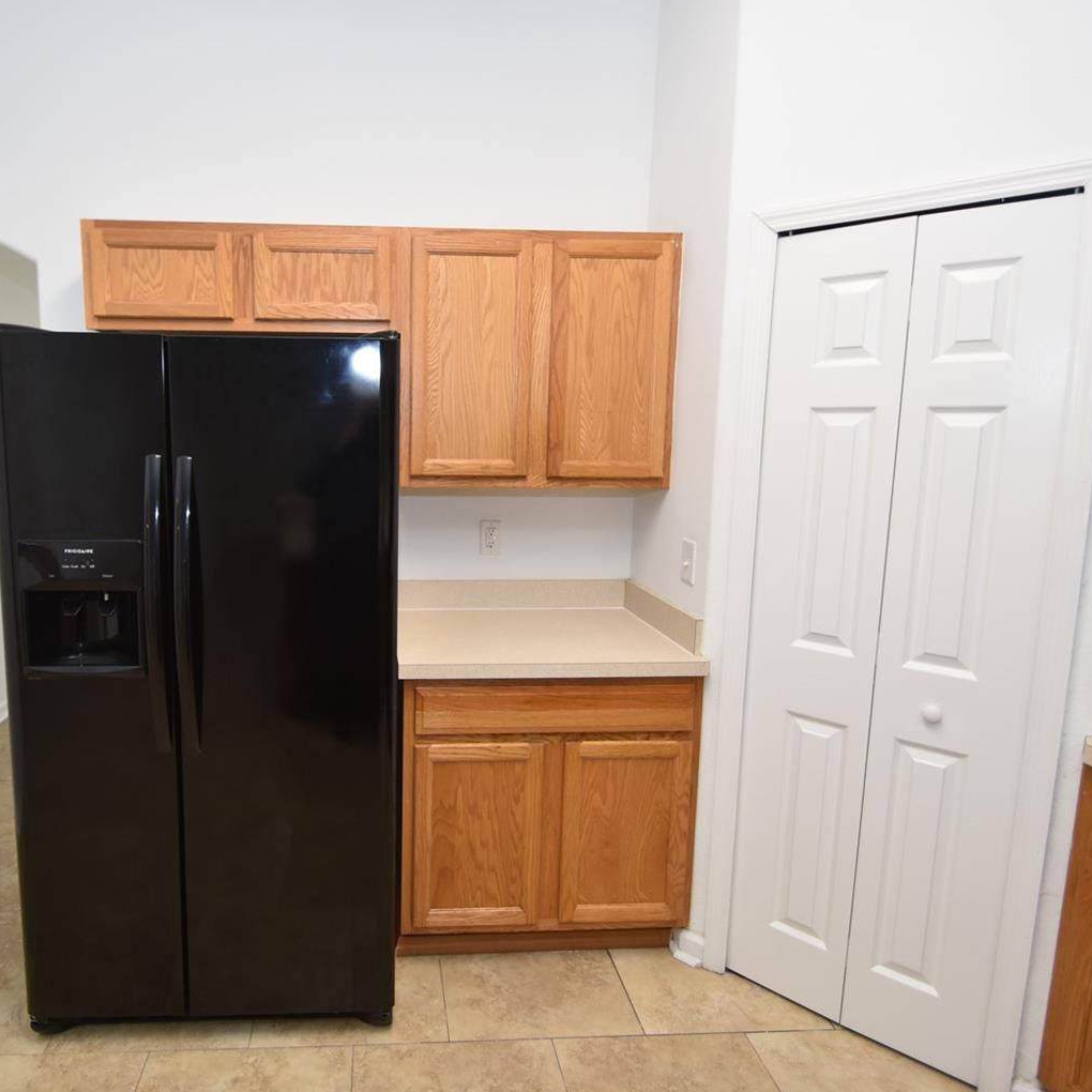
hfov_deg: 73.6
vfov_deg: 74.8
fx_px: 714
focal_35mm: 20
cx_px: 413
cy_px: 548
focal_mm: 10
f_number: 4
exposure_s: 1/60
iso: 280
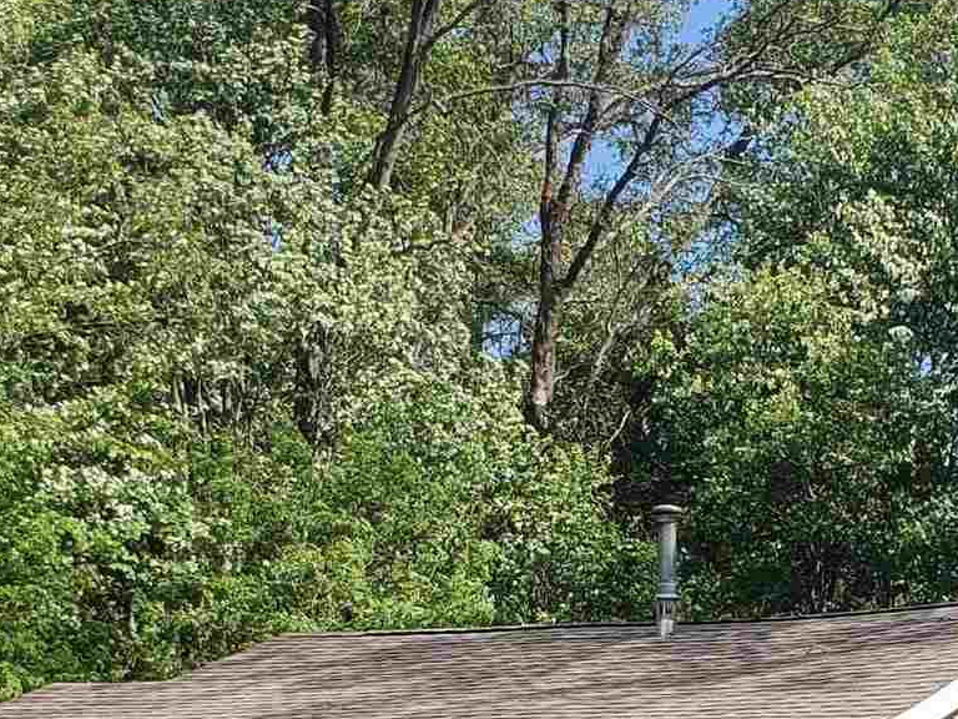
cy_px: 721
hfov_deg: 18.9
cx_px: 432
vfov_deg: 14.0
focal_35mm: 104
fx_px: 2878
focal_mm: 4.3
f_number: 2.4
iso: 50
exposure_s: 1/880
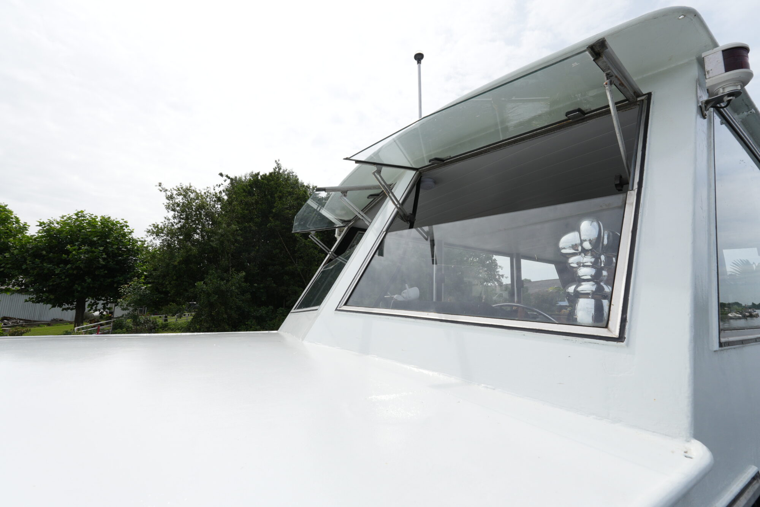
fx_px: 317
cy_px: 254
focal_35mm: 15
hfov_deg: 100.4
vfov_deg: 77.3
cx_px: 380
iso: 160
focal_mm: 10
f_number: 8
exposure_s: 1/500
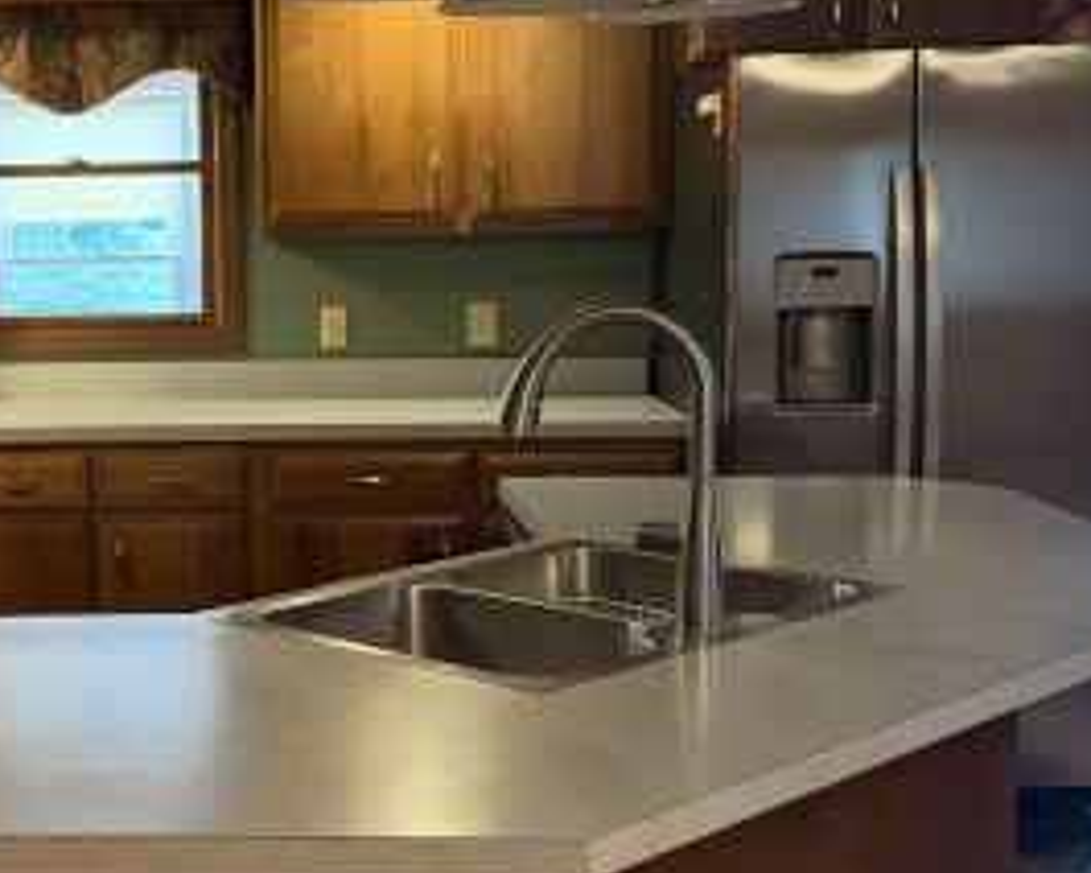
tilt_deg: -6.4
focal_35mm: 59
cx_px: 138
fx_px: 1905
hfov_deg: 30.7
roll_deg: +1.6
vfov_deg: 25.8
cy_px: 366
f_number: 1.78
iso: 500
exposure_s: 1/60
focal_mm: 6.76
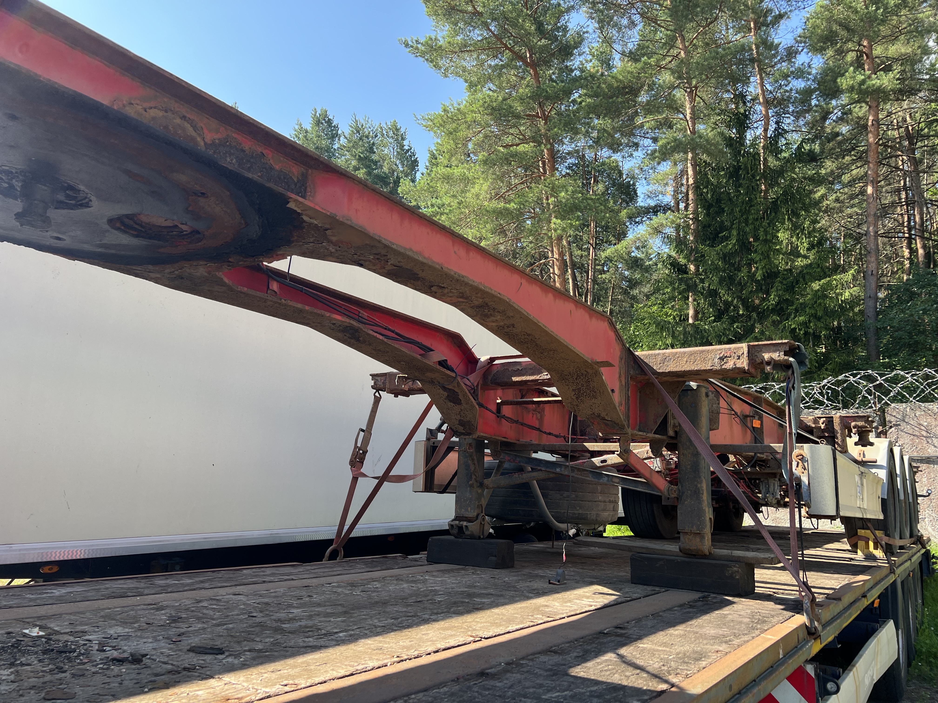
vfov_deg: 53.1
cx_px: 469
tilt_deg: +8.3
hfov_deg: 67.3
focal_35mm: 26
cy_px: 352
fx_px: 705
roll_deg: -3.0
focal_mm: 5.7
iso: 50
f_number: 1.5
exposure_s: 1/687
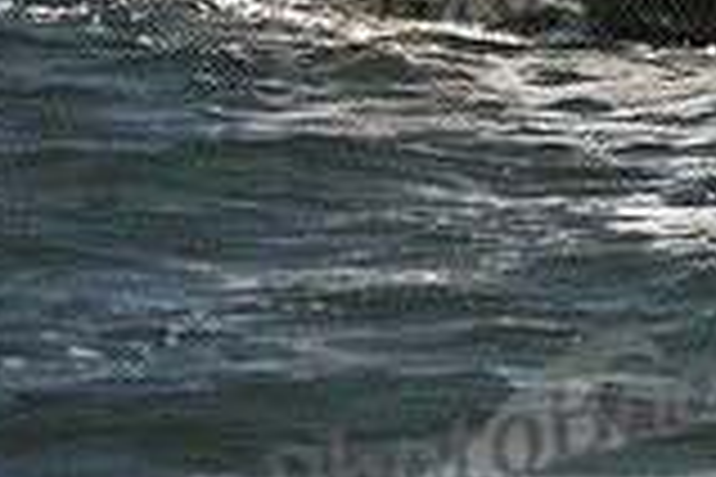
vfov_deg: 4.1
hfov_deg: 6.1
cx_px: 1130
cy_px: -331
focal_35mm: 336
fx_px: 6682
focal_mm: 92
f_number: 2.8
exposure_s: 1/1600
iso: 250
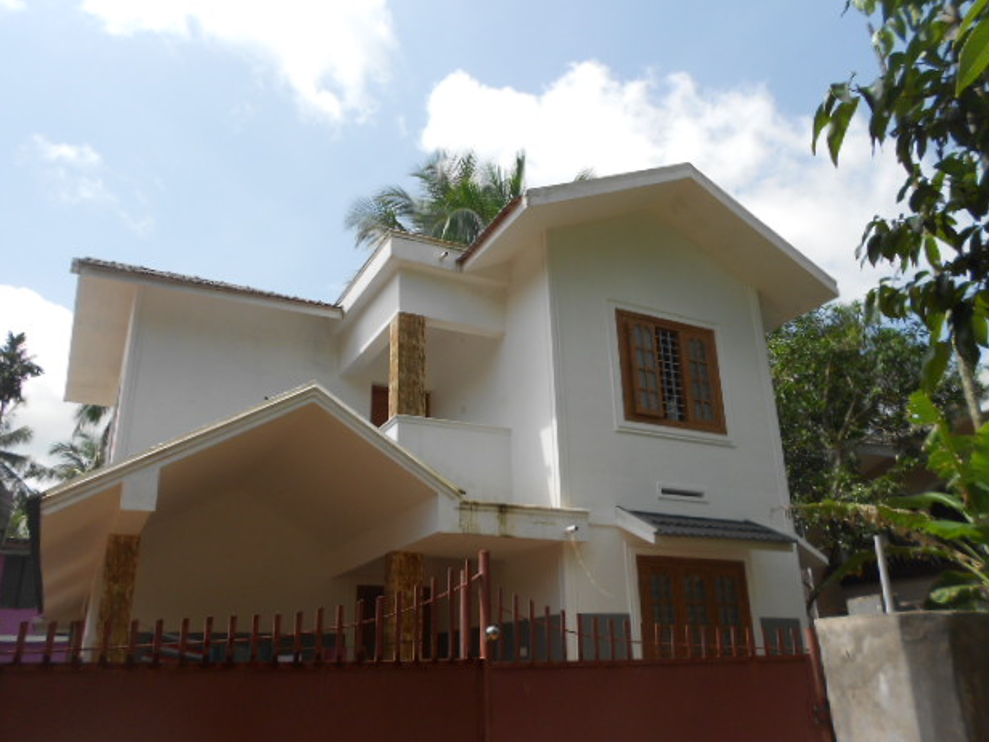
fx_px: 771
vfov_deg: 51.4
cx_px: 496
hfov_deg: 65.3
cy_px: 374
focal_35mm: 27
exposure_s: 1/800
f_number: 3.2
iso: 80
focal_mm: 4.6
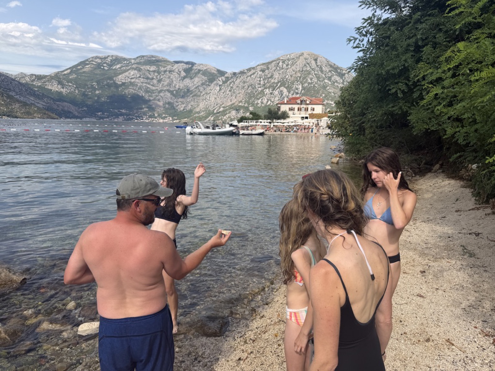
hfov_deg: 71.6
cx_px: 248
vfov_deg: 56.8
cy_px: 186
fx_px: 343
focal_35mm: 24
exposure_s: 1/2907
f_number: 1.78
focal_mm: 6.76
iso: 80
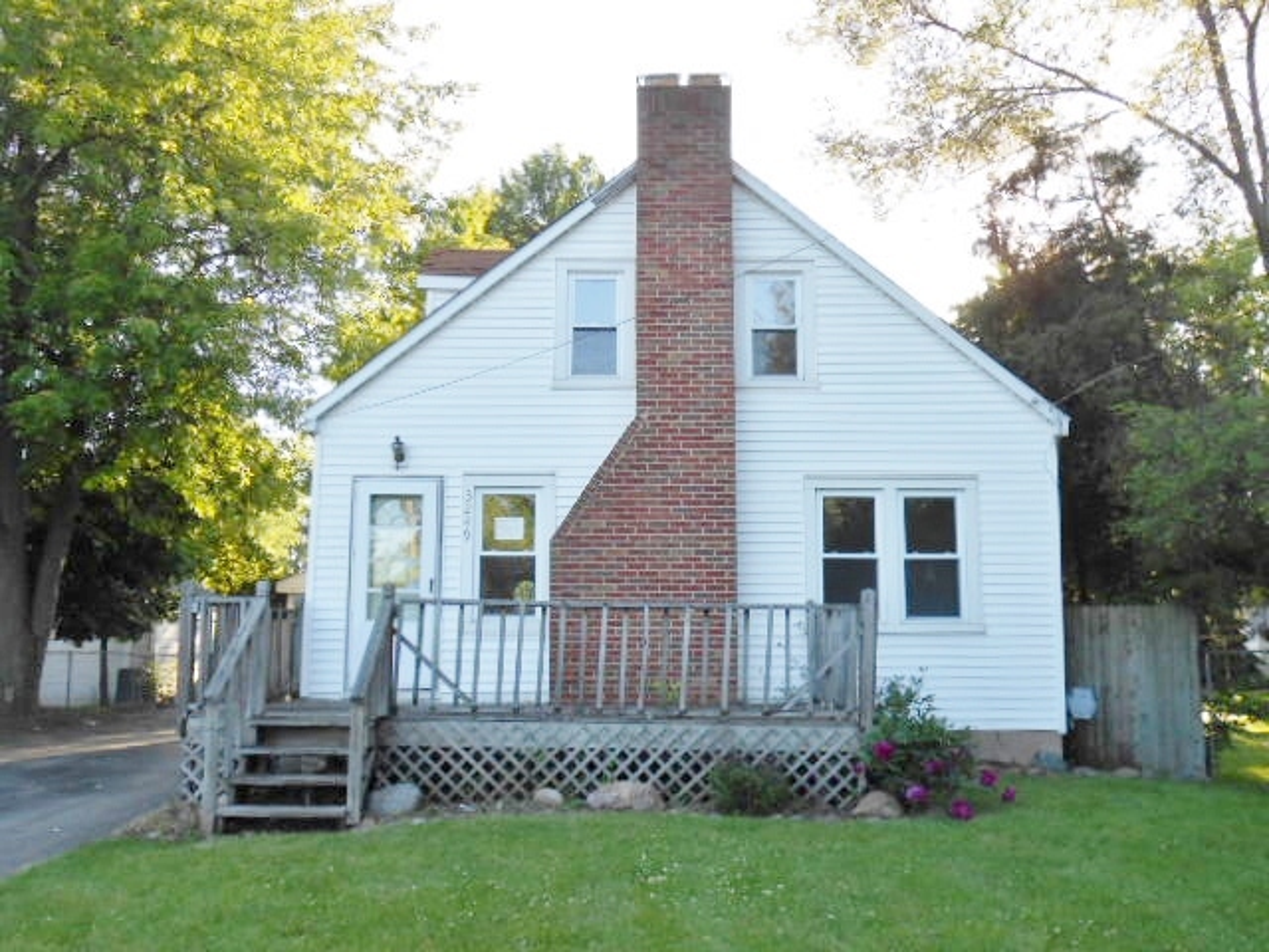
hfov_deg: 54.0
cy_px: 476
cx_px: 634
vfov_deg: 41.8
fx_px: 1246
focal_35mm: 34
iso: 80
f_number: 3.9
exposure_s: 1/125
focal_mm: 6
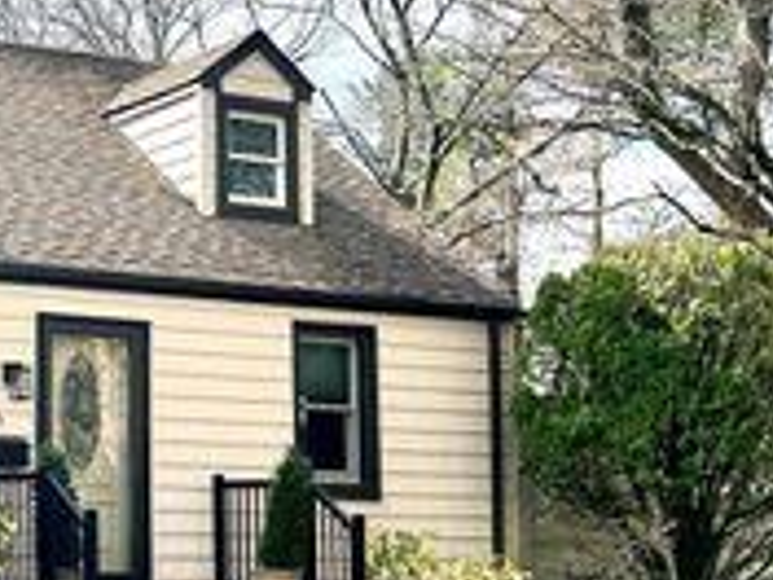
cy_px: 327
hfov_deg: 24.0
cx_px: -154
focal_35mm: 74
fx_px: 1652
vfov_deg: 19.9
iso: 50
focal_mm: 5.7
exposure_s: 1/5076
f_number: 1.5
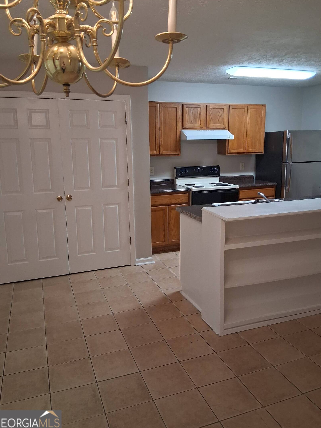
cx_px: 165
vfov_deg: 63.4
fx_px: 346
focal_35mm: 28
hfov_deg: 49.8
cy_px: 202
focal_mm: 3.98
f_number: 1.8
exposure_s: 1/60
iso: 320
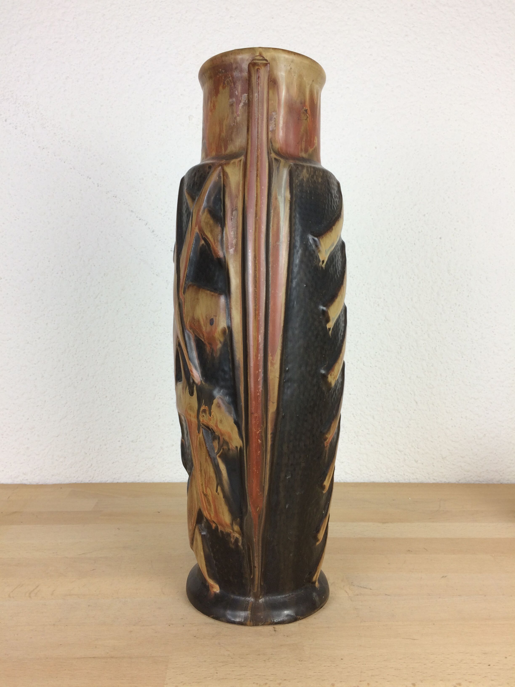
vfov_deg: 61.7
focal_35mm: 29
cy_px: 344
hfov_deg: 48.2
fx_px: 575
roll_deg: +0.4
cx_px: 258
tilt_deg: -3.4
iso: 40
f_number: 2.2
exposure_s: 1/50
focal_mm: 4.15
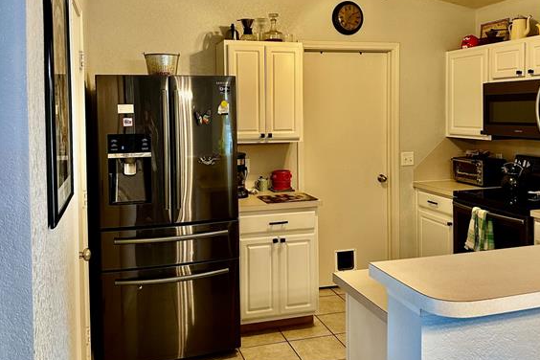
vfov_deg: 38.5
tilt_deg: -1.4
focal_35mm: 34
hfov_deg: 55.8
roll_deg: -0.1
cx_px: 274
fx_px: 510
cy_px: 126
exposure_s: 1/60
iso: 250
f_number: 1.78
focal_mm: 6.86
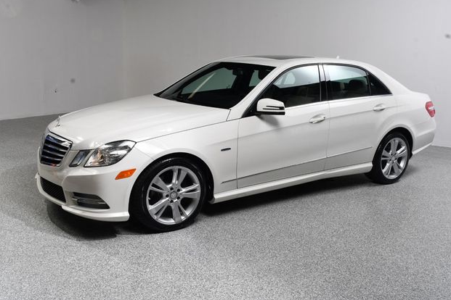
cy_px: 150
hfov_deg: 54.4
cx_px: 232
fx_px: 438
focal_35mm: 35
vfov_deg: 37.9
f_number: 13
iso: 100
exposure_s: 1/160
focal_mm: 23
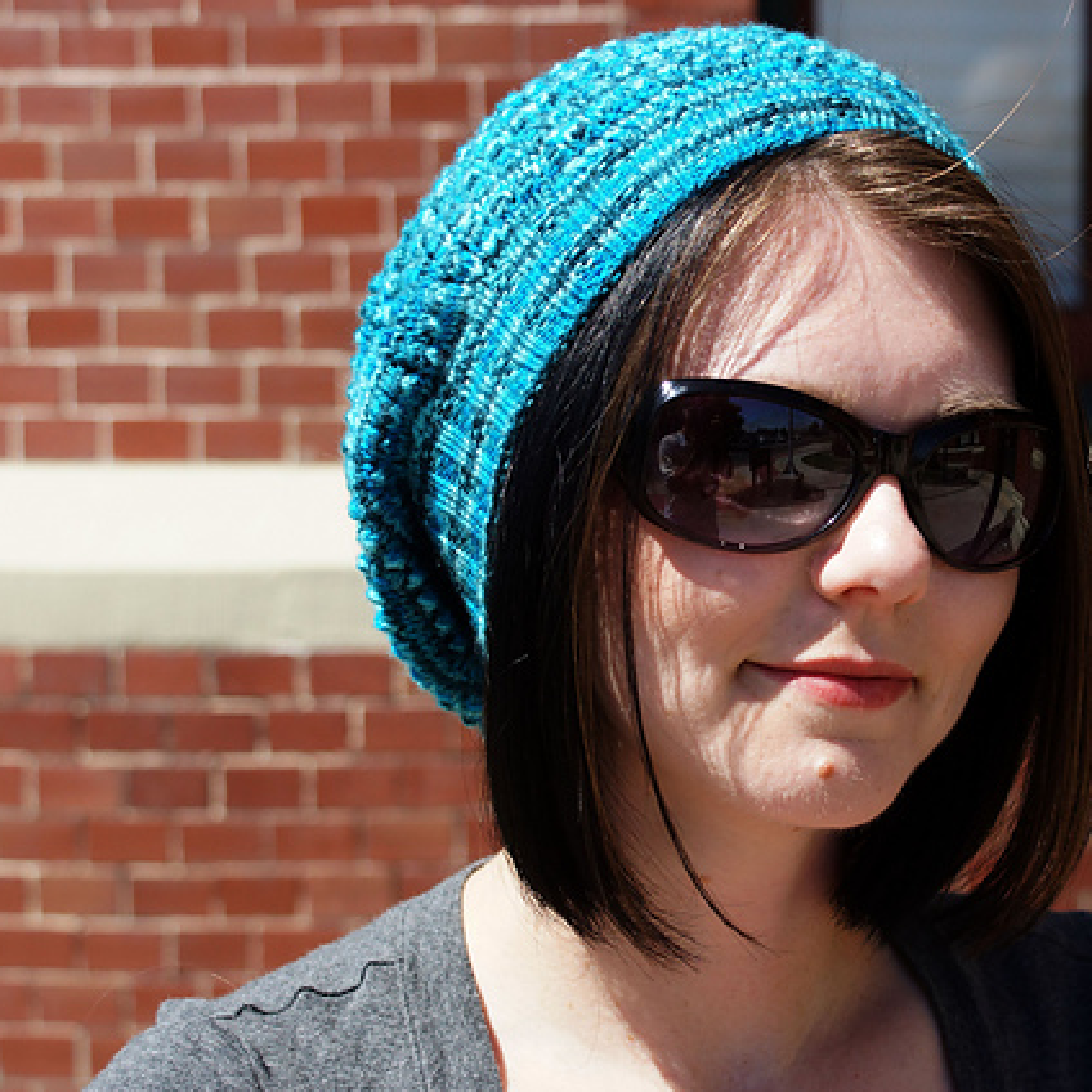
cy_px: 547
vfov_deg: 22.5
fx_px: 2748
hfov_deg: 22.4
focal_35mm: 77
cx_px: 747
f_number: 5.6
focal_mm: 40
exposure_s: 1/1000
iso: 320
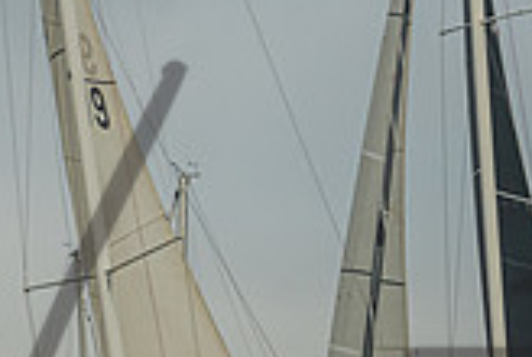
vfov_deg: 2.5
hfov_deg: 3.7
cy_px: 462
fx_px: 8128
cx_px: 142
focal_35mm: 549
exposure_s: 1/125
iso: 250
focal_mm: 135
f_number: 6.3
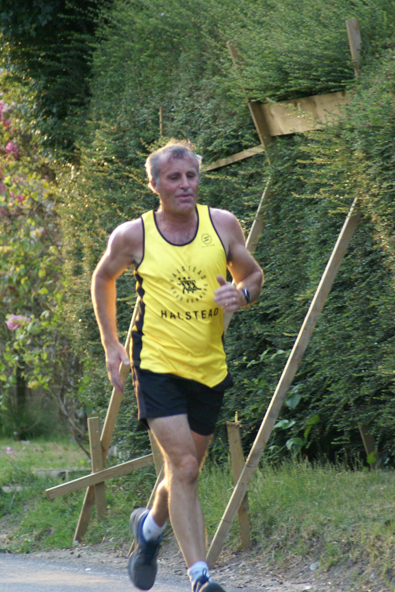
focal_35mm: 450
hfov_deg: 3.1
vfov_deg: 4.6
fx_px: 7393
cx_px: 198
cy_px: 296
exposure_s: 1/160
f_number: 5.6
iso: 800
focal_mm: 300
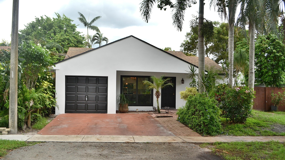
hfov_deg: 56.6
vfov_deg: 33.7
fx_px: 265
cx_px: 141
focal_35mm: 35
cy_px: 86
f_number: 5.6
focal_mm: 22
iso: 100
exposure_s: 1/200
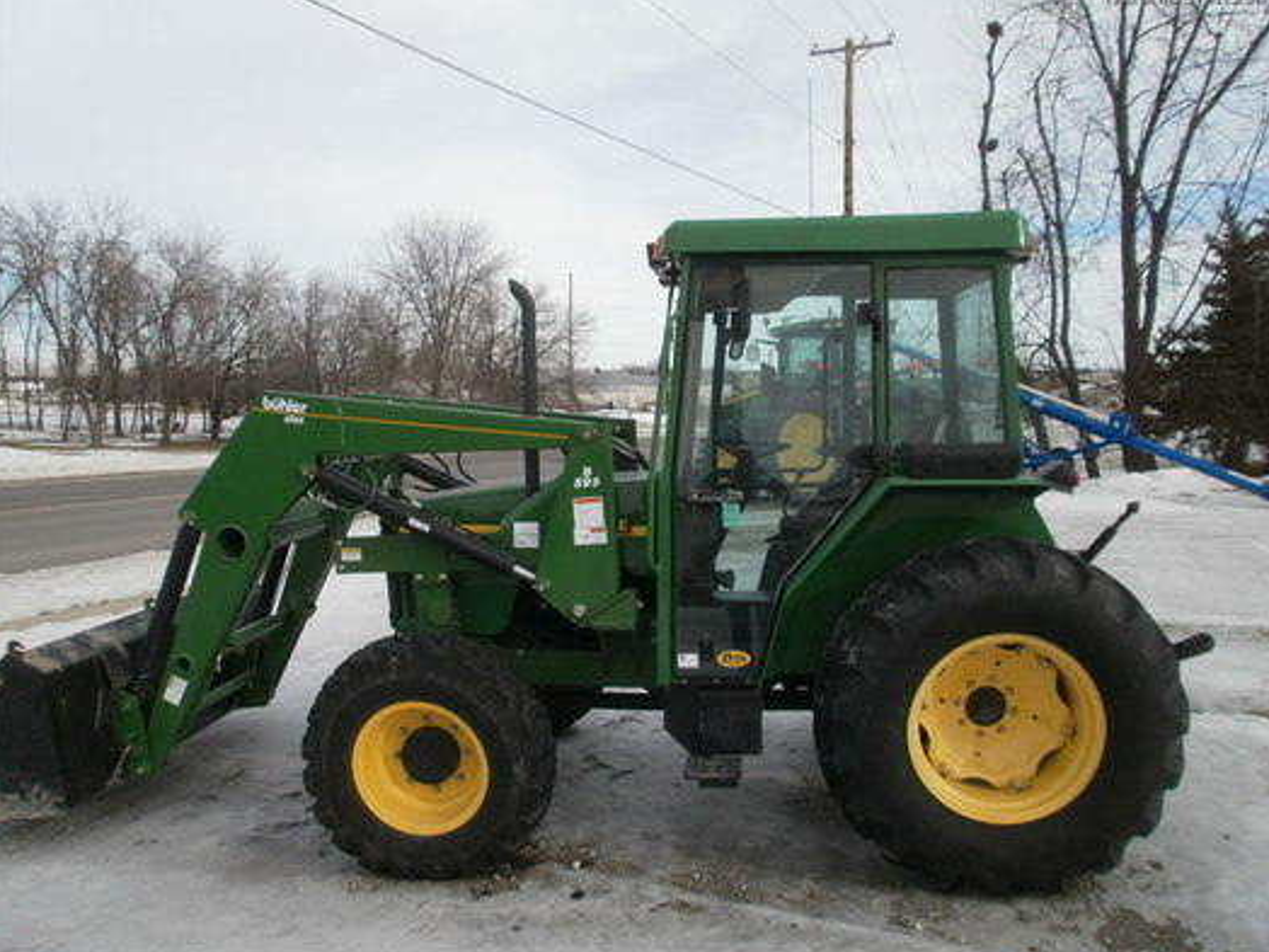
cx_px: 651
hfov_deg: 65.3
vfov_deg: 51.4
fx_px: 990
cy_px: 465
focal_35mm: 27
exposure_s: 1/200
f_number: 7.8
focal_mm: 4.65
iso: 100
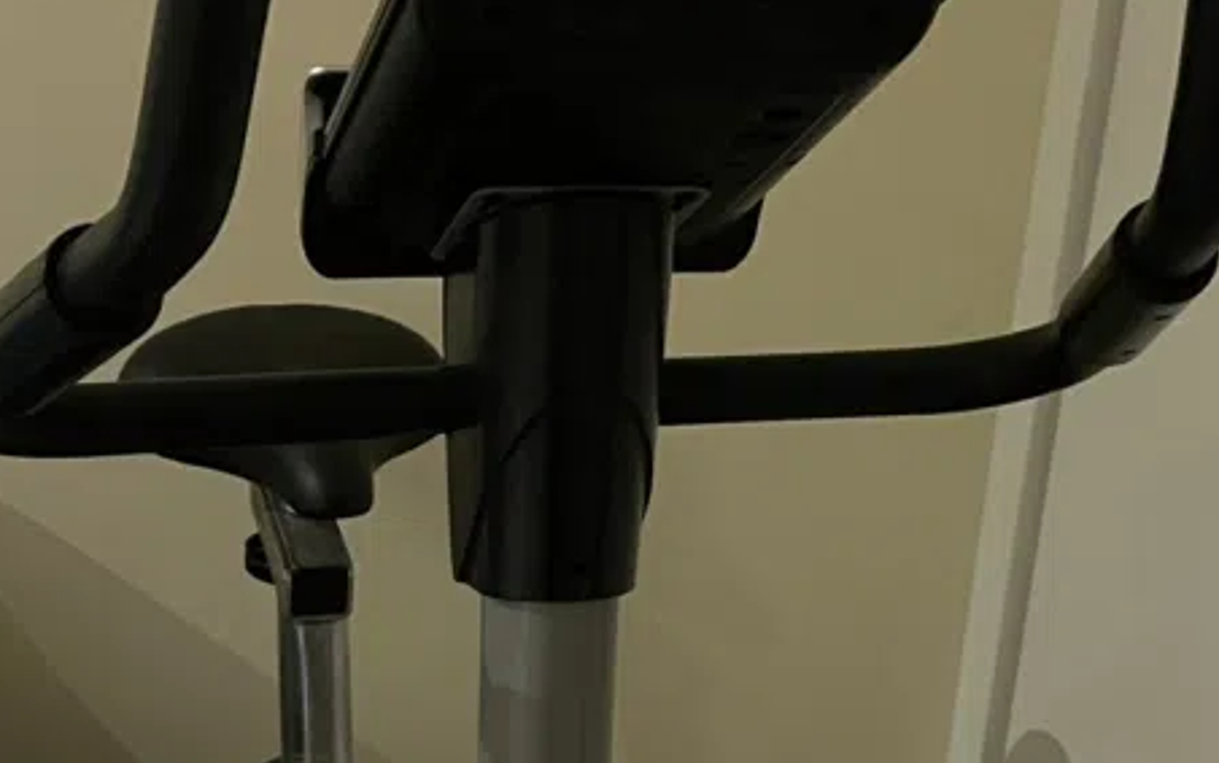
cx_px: 682
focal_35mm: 39
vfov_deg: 32.3
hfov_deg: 50.3
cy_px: 558
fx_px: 1296
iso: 800
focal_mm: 5.1
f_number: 1.6
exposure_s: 1/25
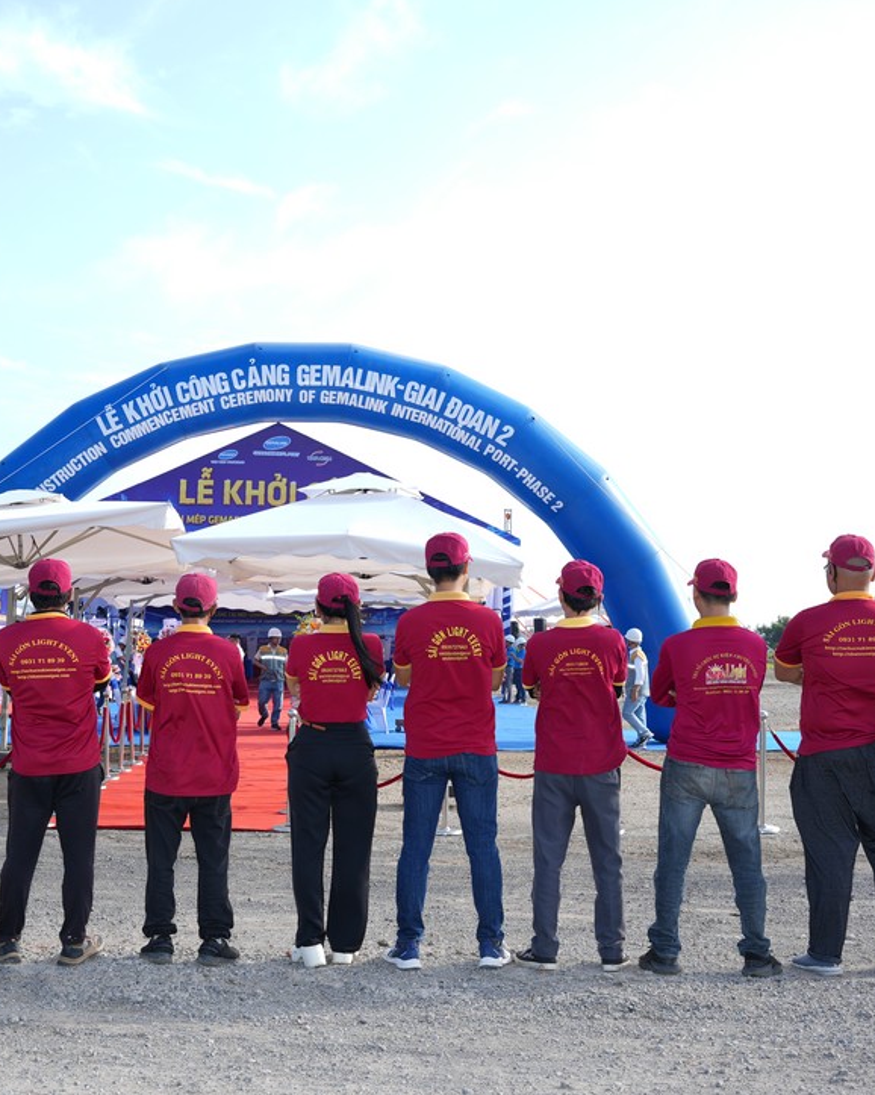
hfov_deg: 29.5
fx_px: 1652
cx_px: 301
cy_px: 548
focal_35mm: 51
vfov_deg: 36.7
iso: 80
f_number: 5.6
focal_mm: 35.7
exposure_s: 1/200
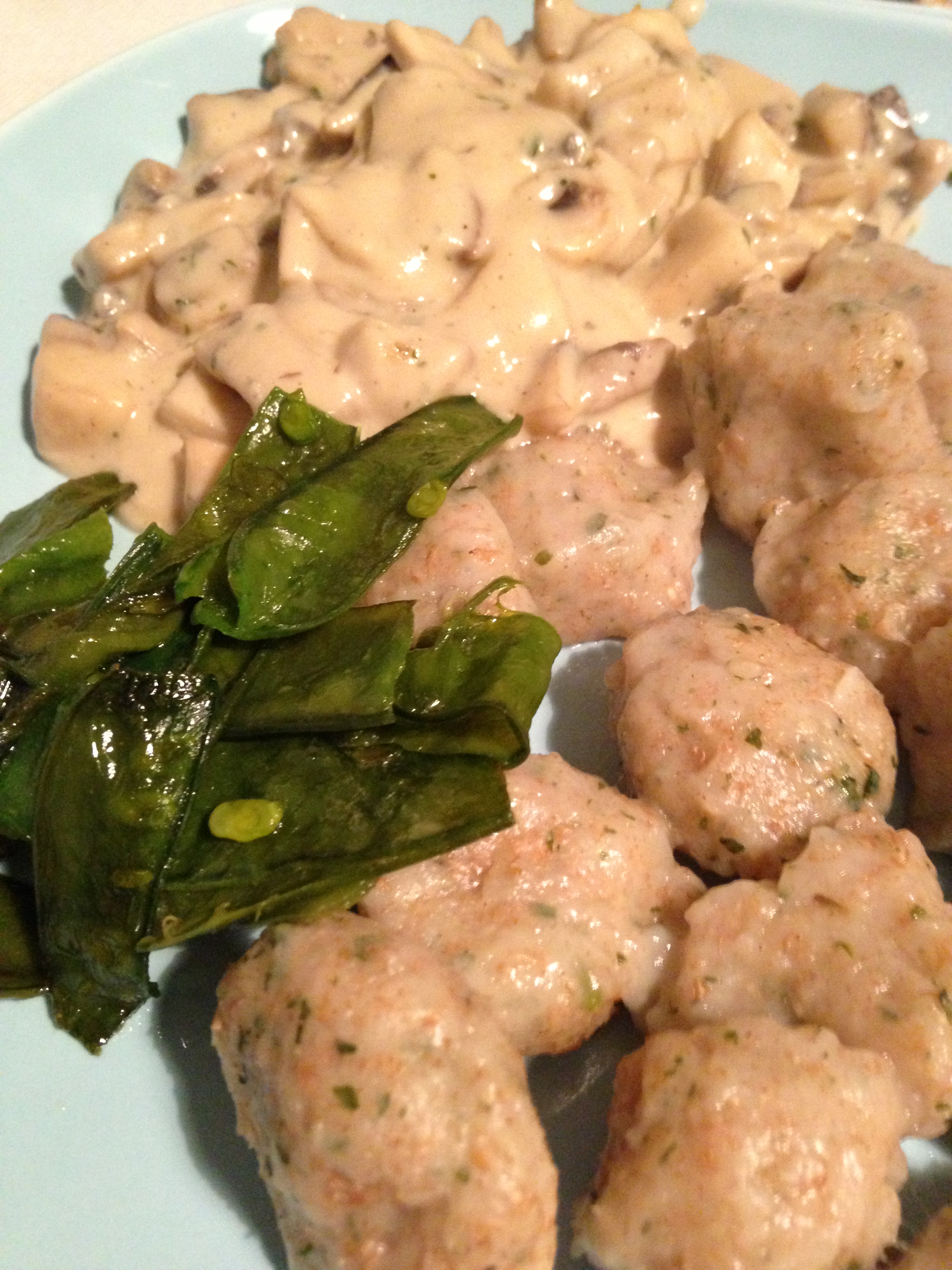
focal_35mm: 33
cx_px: 476
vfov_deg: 55.4
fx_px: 1210
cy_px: 635
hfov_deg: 42.9
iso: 500
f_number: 2.4
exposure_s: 1/15
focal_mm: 4.13
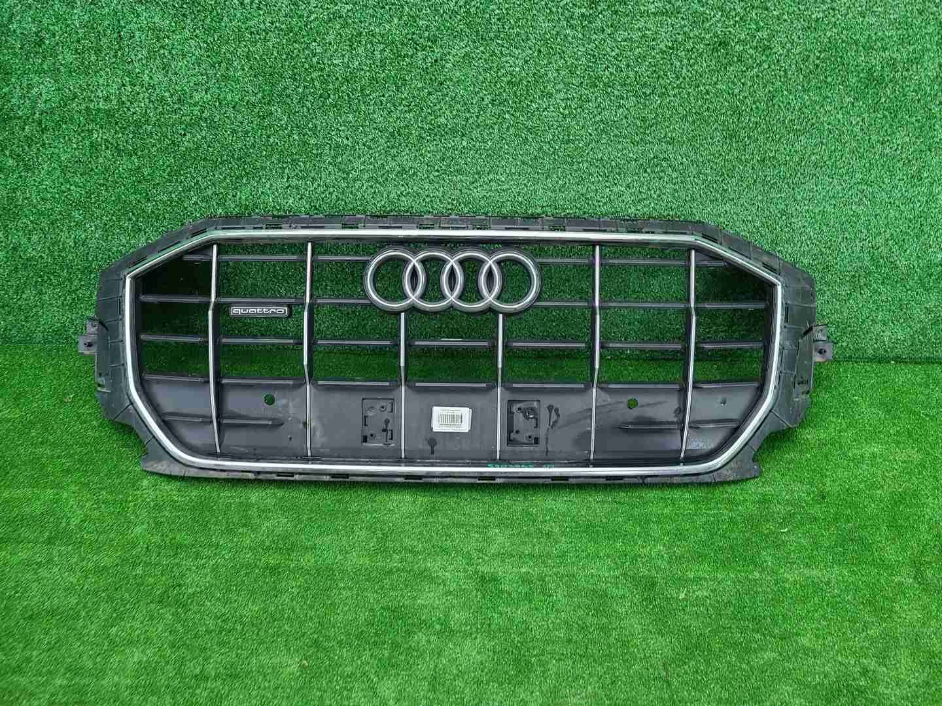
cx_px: 471
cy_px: 353
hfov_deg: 67.3
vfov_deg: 53.1
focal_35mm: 26
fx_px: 708
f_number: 1.8
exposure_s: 1/50
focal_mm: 5.4
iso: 188
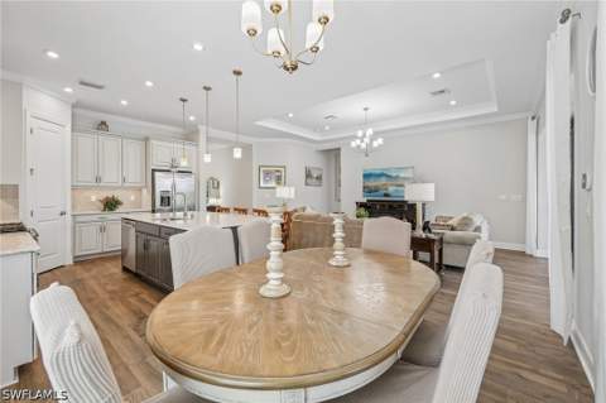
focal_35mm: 14
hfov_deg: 104.3
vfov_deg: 81.1
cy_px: 202
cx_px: 303
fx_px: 235
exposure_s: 1/40
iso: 400
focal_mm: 14
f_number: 8
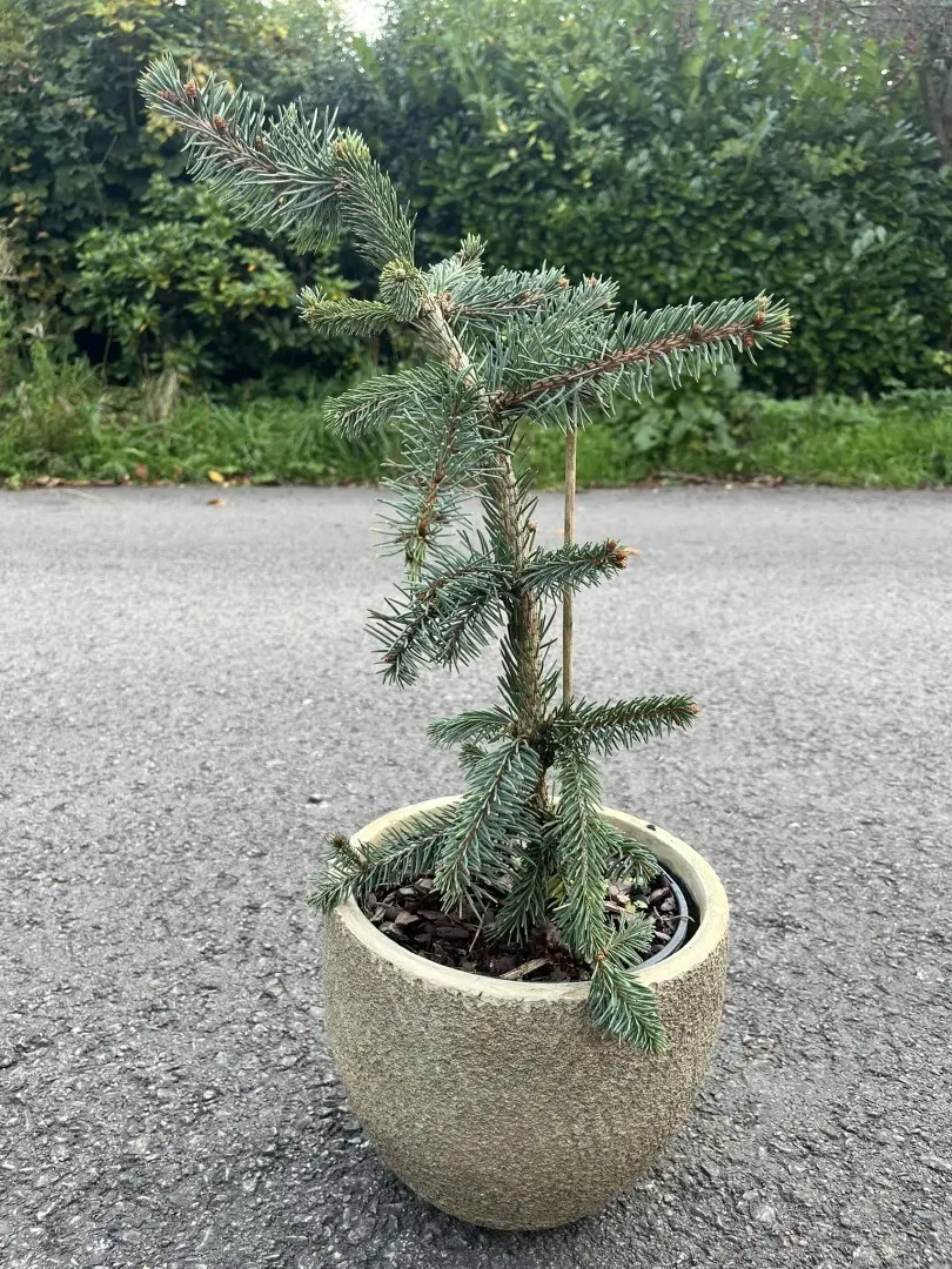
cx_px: 476
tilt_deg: -15.5
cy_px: 634
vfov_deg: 67.3
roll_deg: -2.0
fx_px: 953
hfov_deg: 53.1
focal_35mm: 26
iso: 32
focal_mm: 5.1
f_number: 1.6
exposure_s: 1/126
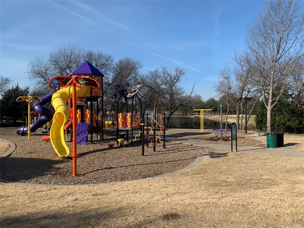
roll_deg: +1.5
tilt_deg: -2.3
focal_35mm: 26
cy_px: 114
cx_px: 152
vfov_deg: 53.1
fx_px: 228
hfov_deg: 67.3
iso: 25
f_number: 1.8
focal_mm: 4.25
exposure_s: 1/2114
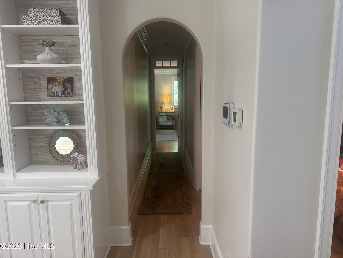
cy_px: 129
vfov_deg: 56.8
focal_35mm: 24
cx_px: 172
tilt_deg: -9.1
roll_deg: +0.7
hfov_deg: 71.6
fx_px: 238
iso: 125
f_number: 1.78
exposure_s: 1/60
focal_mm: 6.76
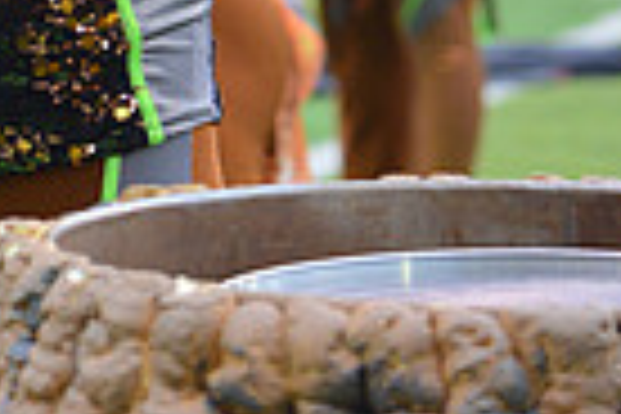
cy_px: -562
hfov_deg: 4.9
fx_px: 7279
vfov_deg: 3.2
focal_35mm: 422
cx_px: -7
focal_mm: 130
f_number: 5.6
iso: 640
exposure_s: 1/500
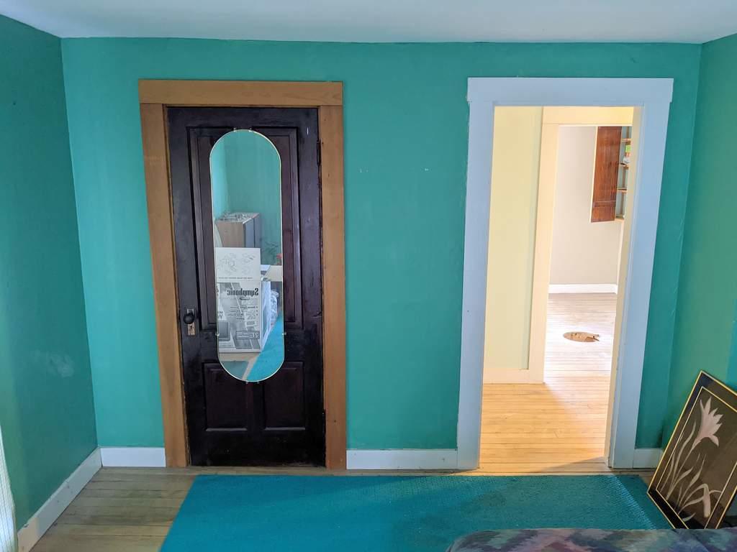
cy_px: 276
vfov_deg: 51.4
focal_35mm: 27
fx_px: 575
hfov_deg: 65.3
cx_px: 368
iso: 225
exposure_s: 1/25.1
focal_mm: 4.38
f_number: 1.73
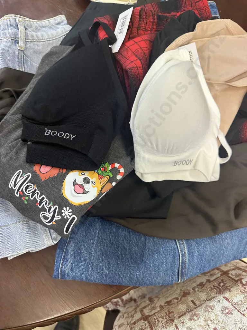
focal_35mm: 24
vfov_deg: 71.6
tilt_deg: -70.6
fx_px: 228
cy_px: 165
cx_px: 124
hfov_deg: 56.8
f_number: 1.78
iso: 160
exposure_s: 1/100
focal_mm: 6.86
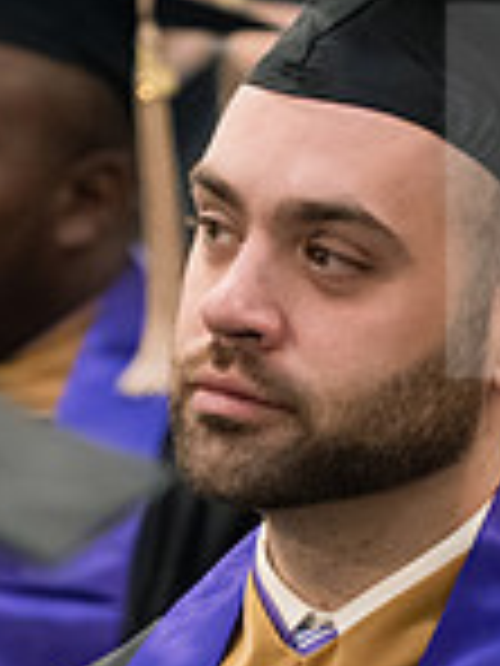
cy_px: 547
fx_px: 8127
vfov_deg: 4.7
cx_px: 311
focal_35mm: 422
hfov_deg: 3.5
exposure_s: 1/200
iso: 3200
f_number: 3.5
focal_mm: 112
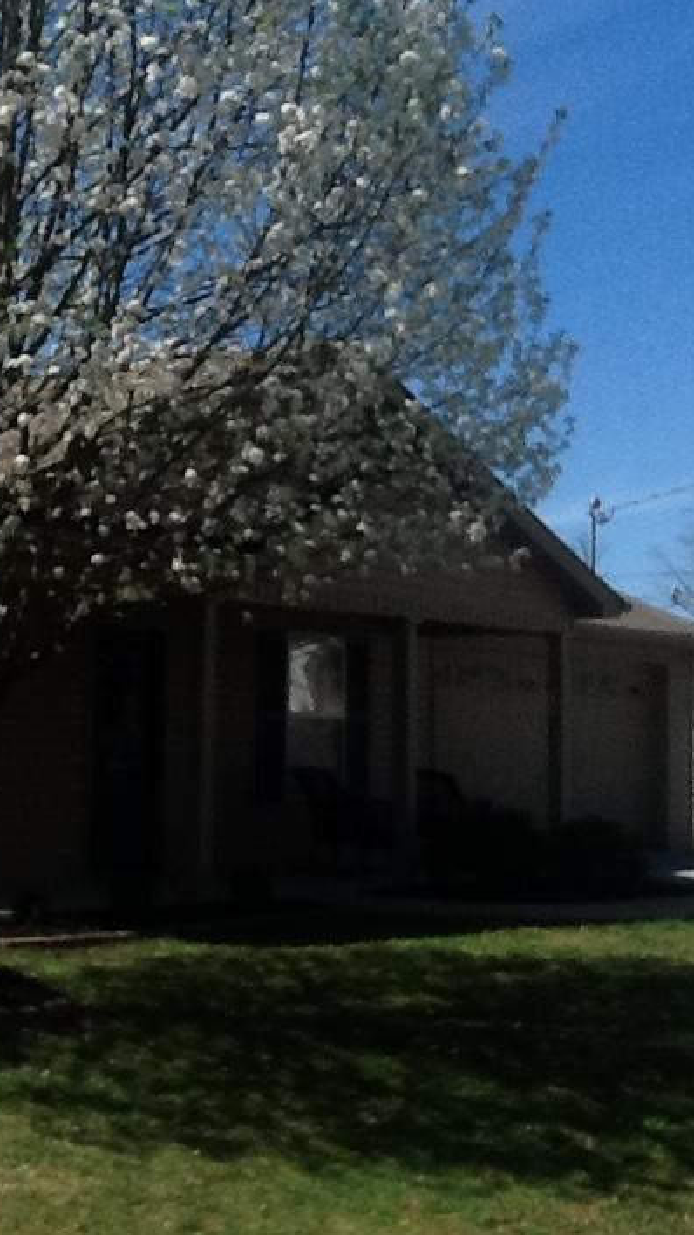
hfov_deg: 18.0
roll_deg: -1.9
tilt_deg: +4.9
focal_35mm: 65
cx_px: -26
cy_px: 612
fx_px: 2127
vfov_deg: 32.4
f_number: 2.4
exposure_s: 1/2058
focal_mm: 2.03
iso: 40
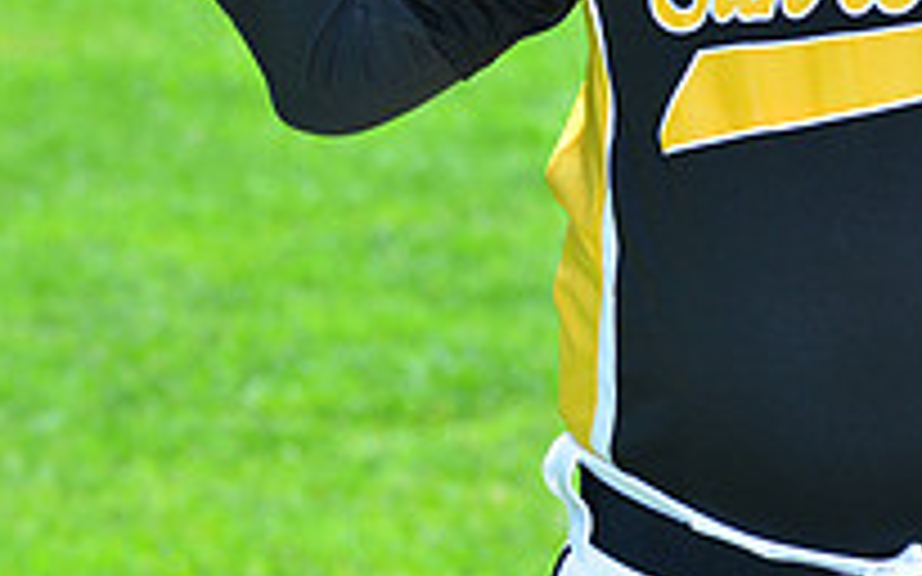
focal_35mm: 317
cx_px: 886
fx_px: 7963
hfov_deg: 6.6
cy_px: -236
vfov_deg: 4.1
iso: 200
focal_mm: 110
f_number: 8
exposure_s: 1/200
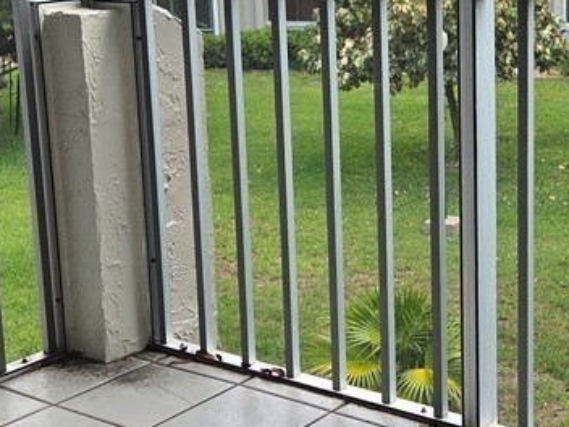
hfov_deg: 28.0
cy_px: 154
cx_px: 498
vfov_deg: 21.9
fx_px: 1101
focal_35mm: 67
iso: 80
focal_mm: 5.4
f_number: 1.8
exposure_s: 1/2882
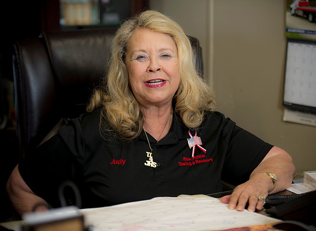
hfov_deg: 16.7
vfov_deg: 12.3
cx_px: 171
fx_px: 1074
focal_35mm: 119
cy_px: 115
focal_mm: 110
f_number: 2.8
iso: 400
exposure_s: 1/80
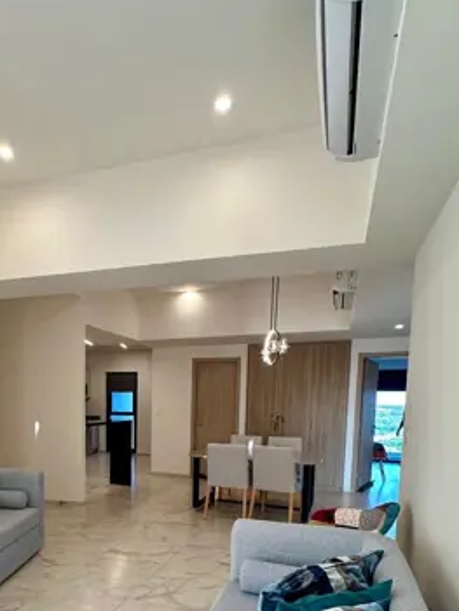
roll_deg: -0.7
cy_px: 443
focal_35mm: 24
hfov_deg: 55.5
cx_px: 148
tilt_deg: -4.4
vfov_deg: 67.9
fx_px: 424
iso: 250
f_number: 2.2
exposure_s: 1/120
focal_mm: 2.22
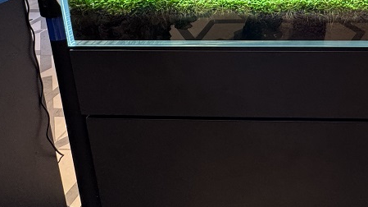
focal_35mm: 34
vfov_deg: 26.3
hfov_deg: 49.7
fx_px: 332
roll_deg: +0.8
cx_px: 349
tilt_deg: -9.8
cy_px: -94
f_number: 2.2
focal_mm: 2.22
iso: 160
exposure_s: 1/100
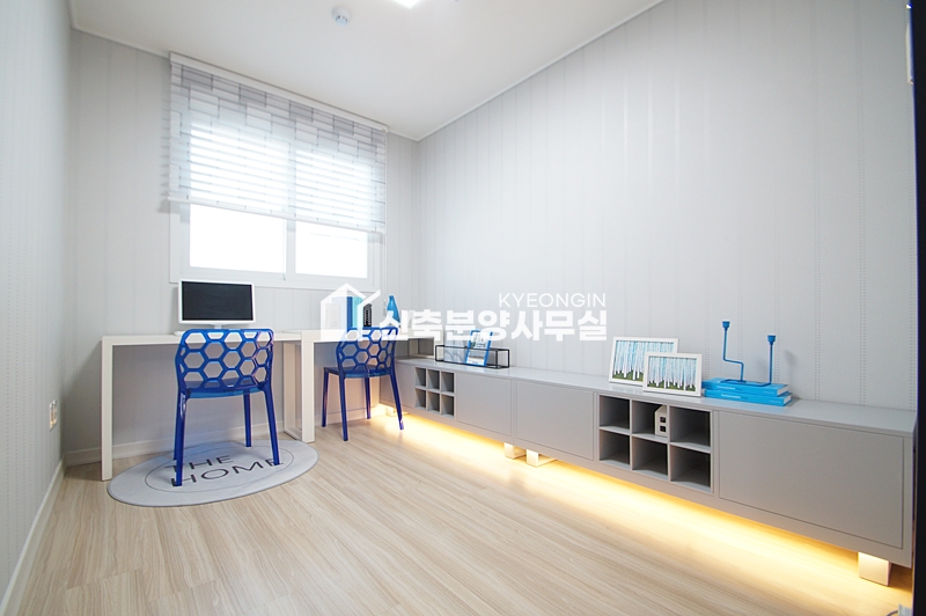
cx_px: 463
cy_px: 308
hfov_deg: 100.4
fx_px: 386
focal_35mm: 15
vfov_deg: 77.2
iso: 400
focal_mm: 10
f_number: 4
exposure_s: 1/40
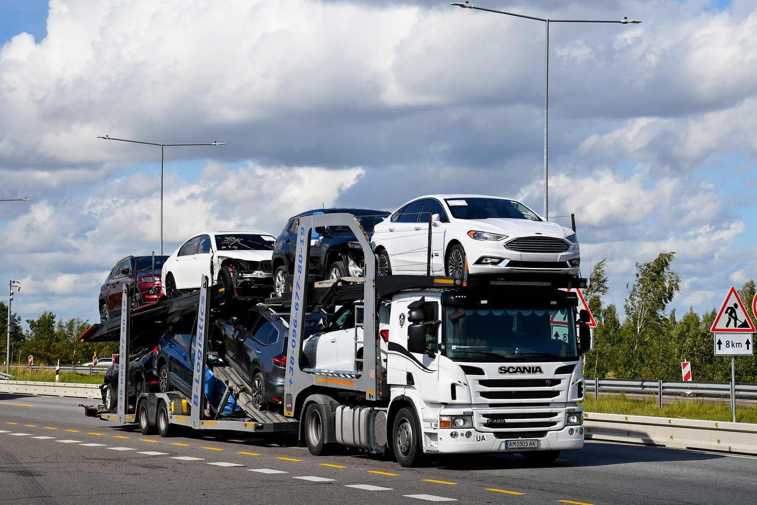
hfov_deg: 27.0
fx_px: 1577
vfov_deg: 18.2
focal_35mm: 75
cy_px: 252
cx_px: 378
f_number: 6.3
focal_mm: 50
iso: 200
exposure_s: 1/1600
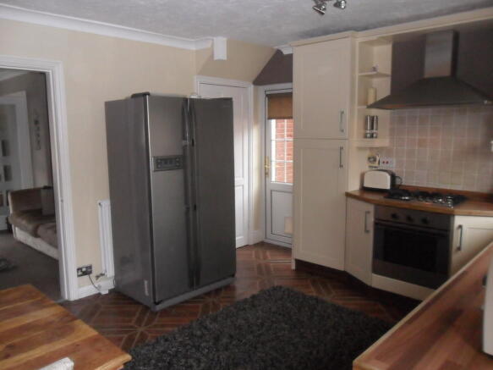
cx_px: 246
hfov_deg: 65.3
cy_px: 185
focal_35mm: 27
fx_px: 384
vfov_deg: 51.3
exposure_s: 1/45
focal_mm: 4.9
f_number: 3.5
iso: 400
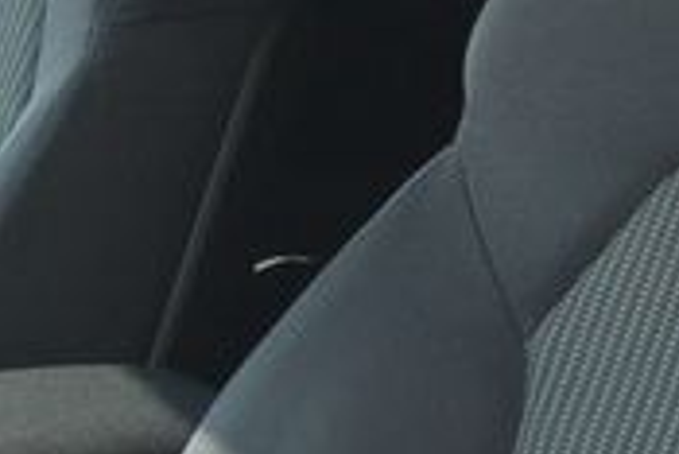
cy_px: 731
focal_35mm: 158
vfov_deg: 8.5
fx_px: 2982
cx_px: 369
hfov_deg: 13.0
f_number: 3.5
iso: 160
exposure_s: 1/400
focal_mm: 10
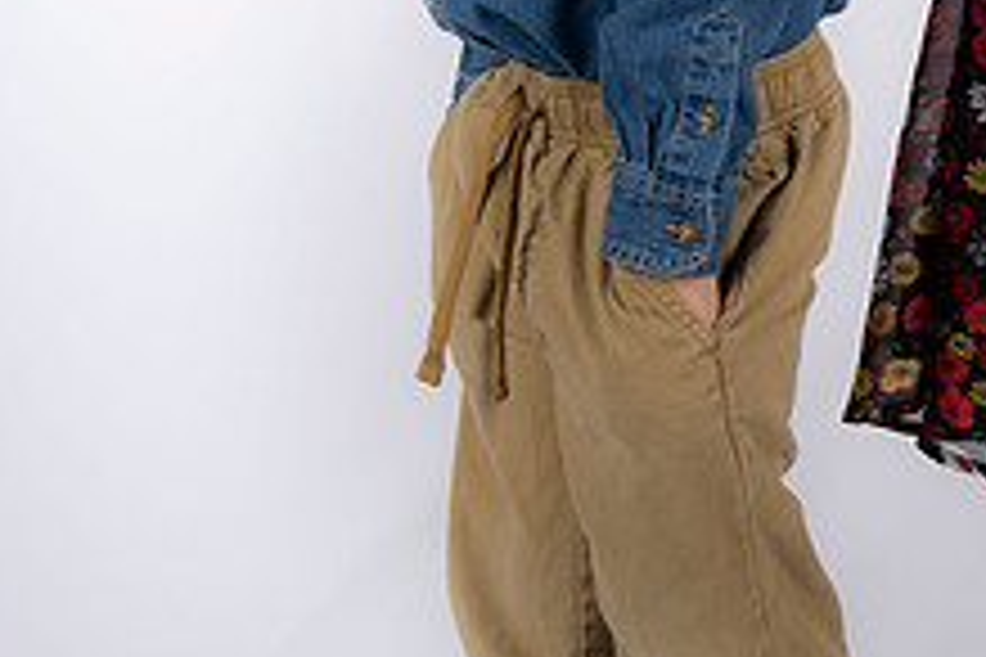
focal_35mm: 122
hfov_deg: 16.4
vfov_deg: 11.1
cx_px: 1036
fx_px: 3341
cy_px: -58
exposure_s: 1/200
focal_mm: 46
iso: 100
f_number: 5.6
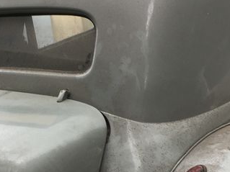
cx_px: 65
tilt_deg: -20.7
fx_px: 604
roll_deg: +9.9
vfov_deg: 16.0
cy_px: 162
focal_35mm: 91
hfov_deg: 21.4
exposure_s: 1/100
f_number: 2.2
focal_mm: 4.15
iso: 32
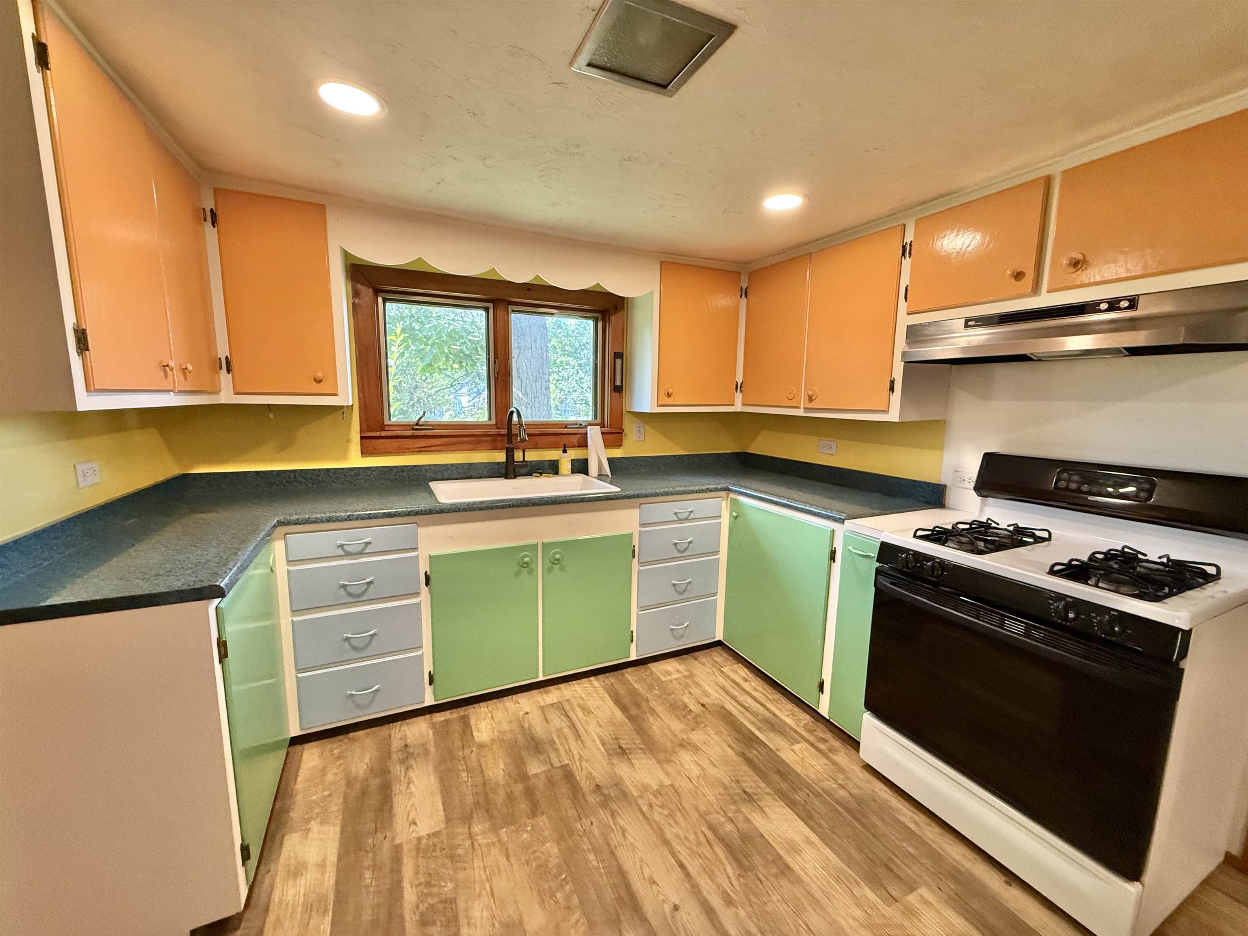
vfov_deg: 85.7
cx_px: 624
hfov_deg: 102.1
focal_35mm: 14
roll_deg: -0.8
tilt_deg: -7.4
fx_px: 505
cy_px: 468
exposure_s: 1/120
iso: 320
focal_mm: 2.22
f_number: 2.2
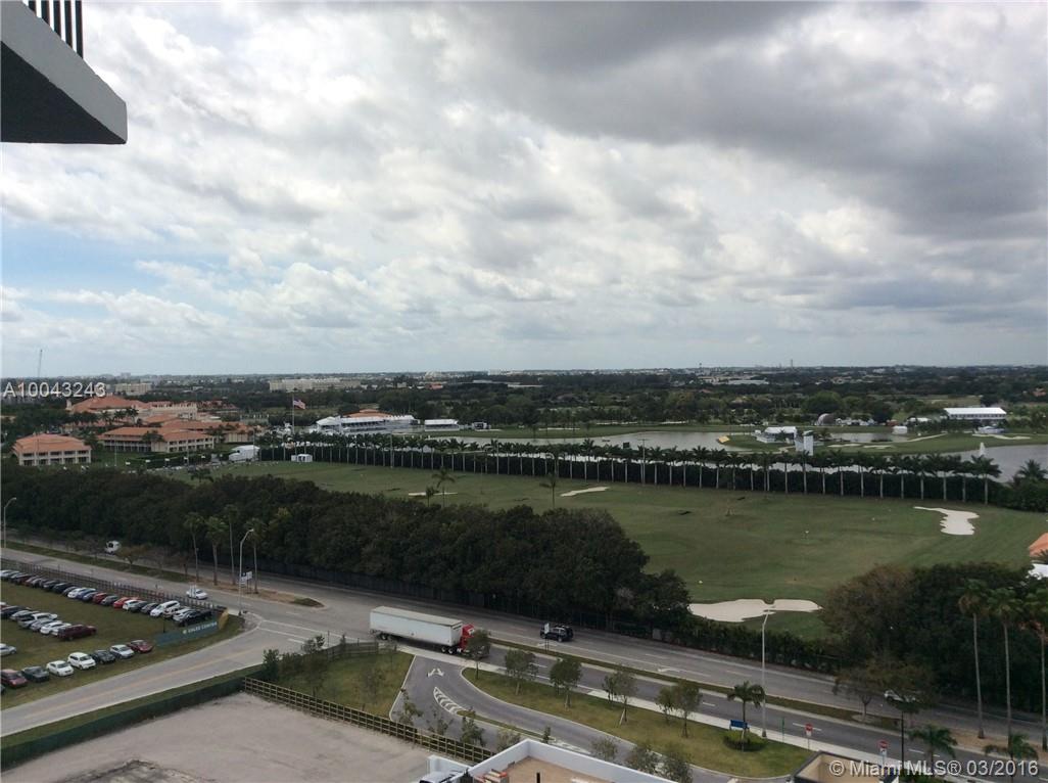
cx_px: 524
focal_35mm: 32
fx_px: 967
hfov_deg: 56.9
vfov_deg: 44.0
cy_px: 392
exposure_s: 1/2725
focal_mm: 3.3
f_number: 2.4
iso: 32
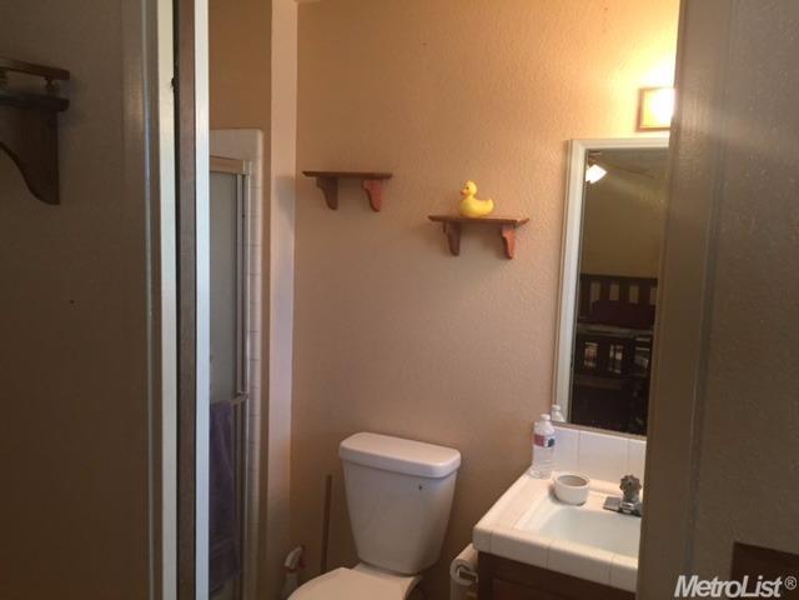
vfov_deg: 48.2
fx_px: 669
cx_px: 400
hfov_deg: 61.7
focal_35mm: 29
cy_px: 300
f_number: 2.2
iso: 125
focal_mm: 4.15
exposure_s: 1/30
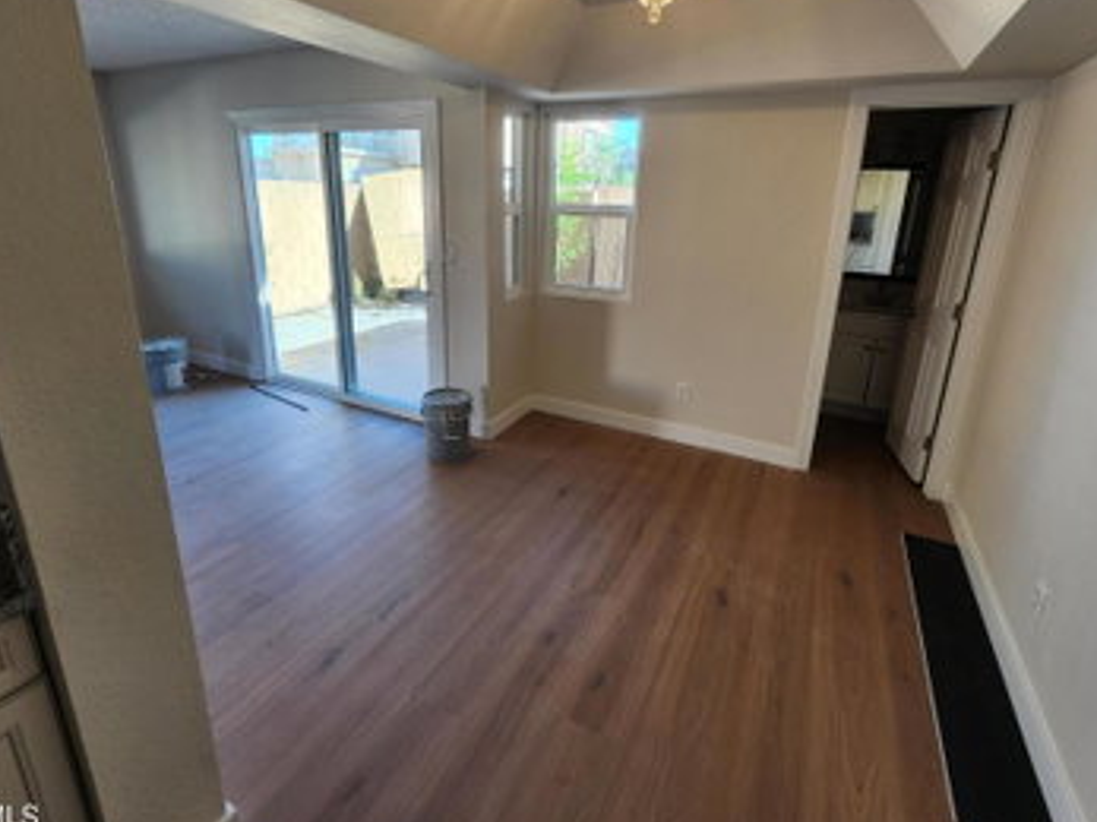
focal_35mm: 16
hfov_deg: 94.5
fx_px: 507
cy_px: 357
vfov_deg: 77.7
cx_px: 542
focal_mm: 2.2
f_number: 2.2
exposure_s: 1/60
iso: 50
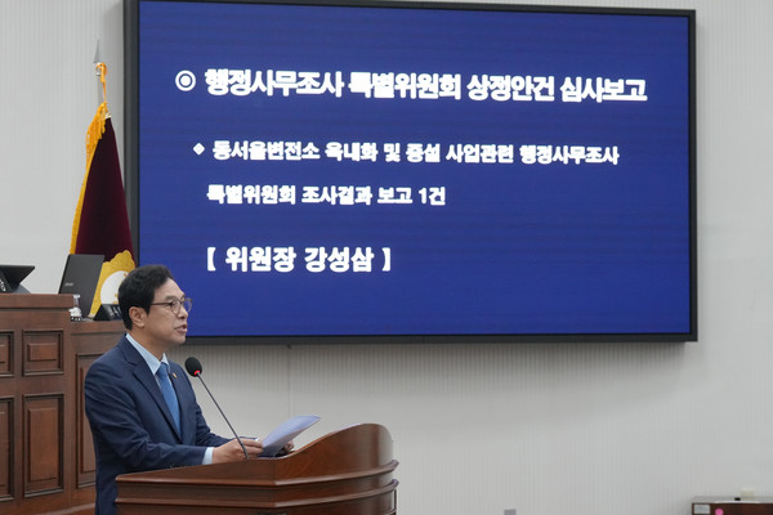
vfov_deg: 13.0
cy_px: 258
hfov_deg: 19.5
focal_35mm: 105
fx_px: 2254
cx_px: 386
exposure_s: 1/500
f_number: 4
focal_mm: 70
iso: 3200
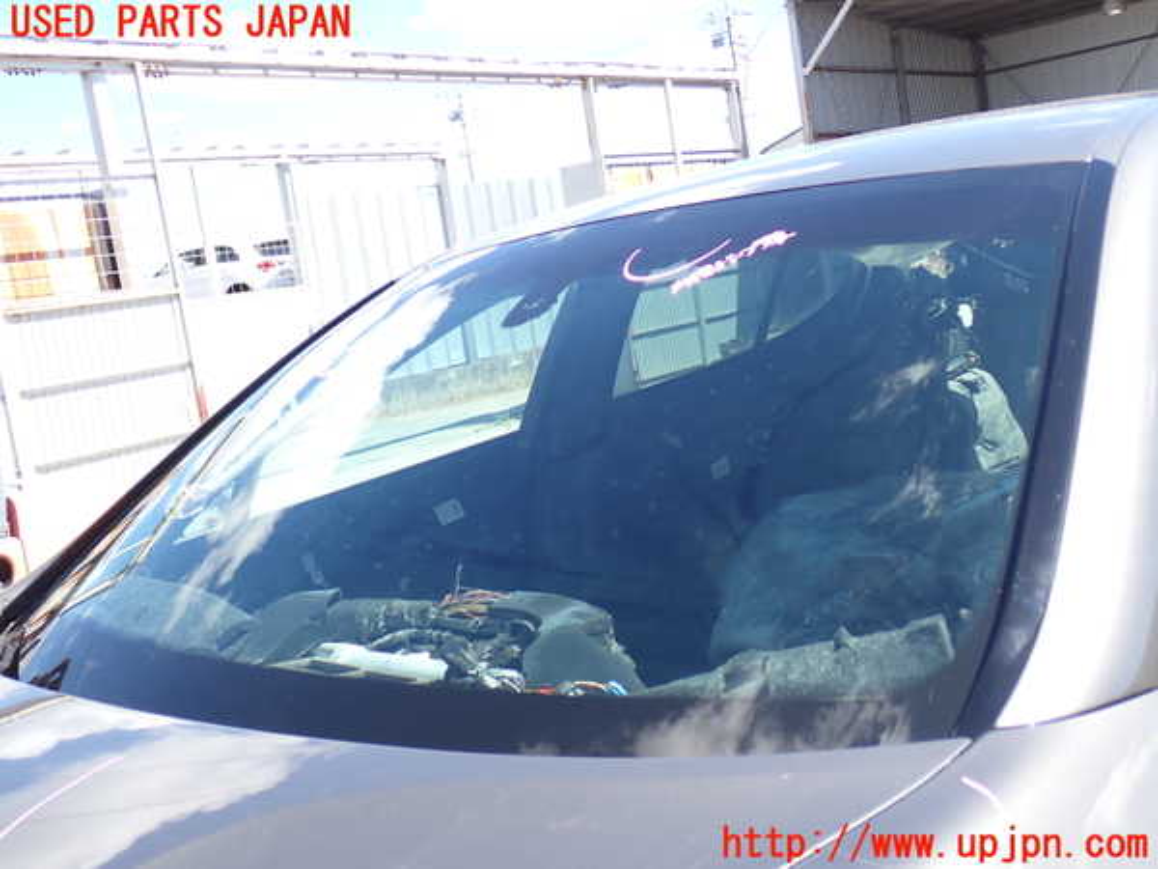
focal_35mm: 41
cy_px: 434
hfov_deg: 45.8
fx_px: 1372
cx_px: 579
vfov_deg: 35.1
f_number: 2.8
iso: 100
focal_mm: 7.31
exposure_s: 1/320
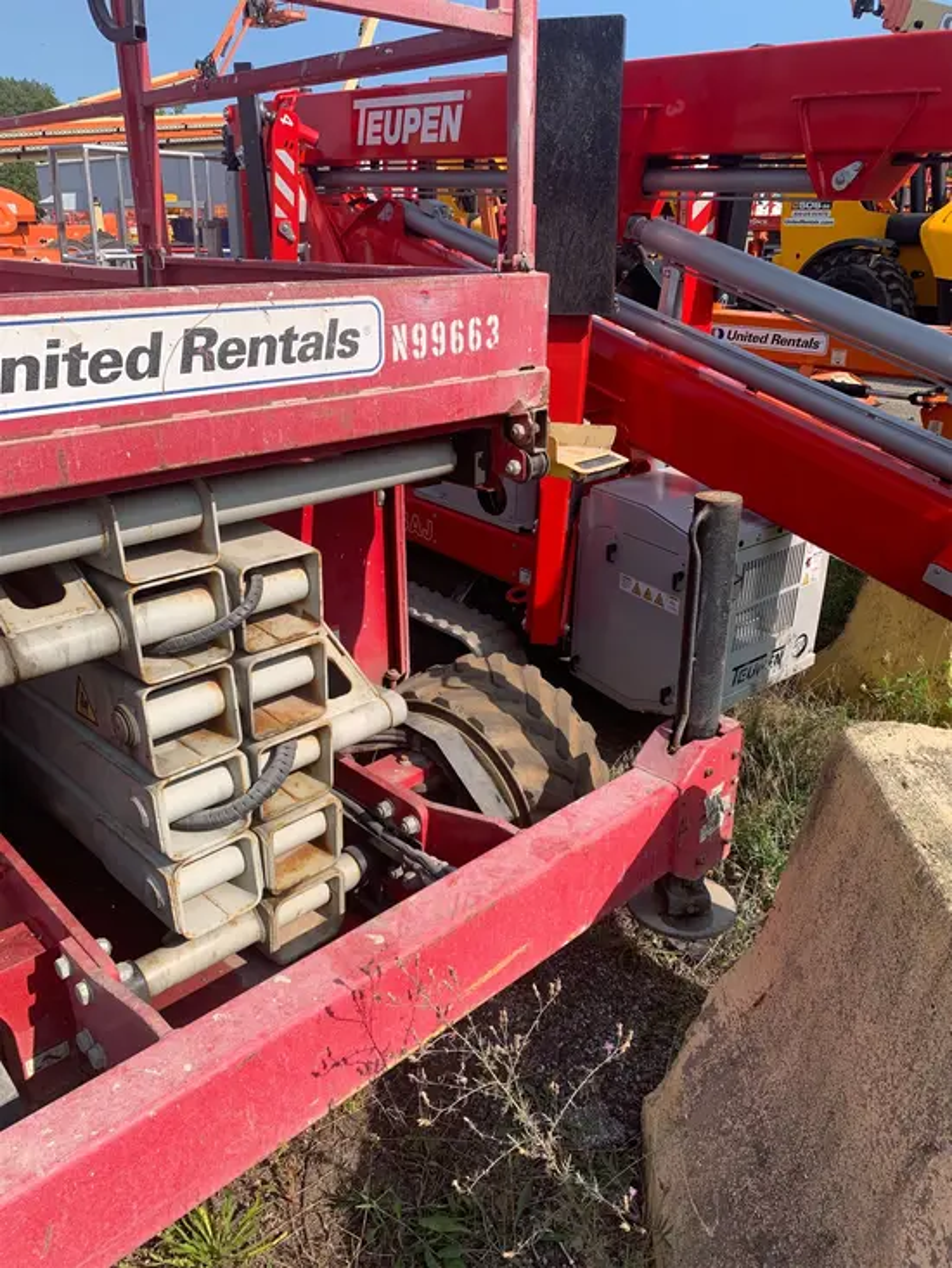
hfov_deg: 53.1
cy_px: 634
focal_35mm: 26
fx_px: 953
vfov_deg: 67.3
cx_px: 476
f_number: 1.8
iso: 25
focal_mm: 4.25
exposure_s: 1/1368
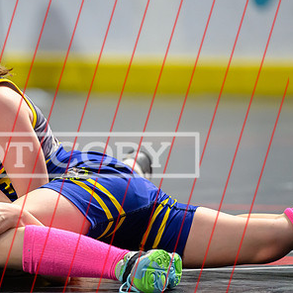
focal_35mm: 453
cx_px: -69
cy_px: 180
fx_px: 4338
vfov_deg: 3.9
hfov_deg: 3.9
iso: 5600
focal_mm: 200
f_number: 2.8
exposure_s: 1/800
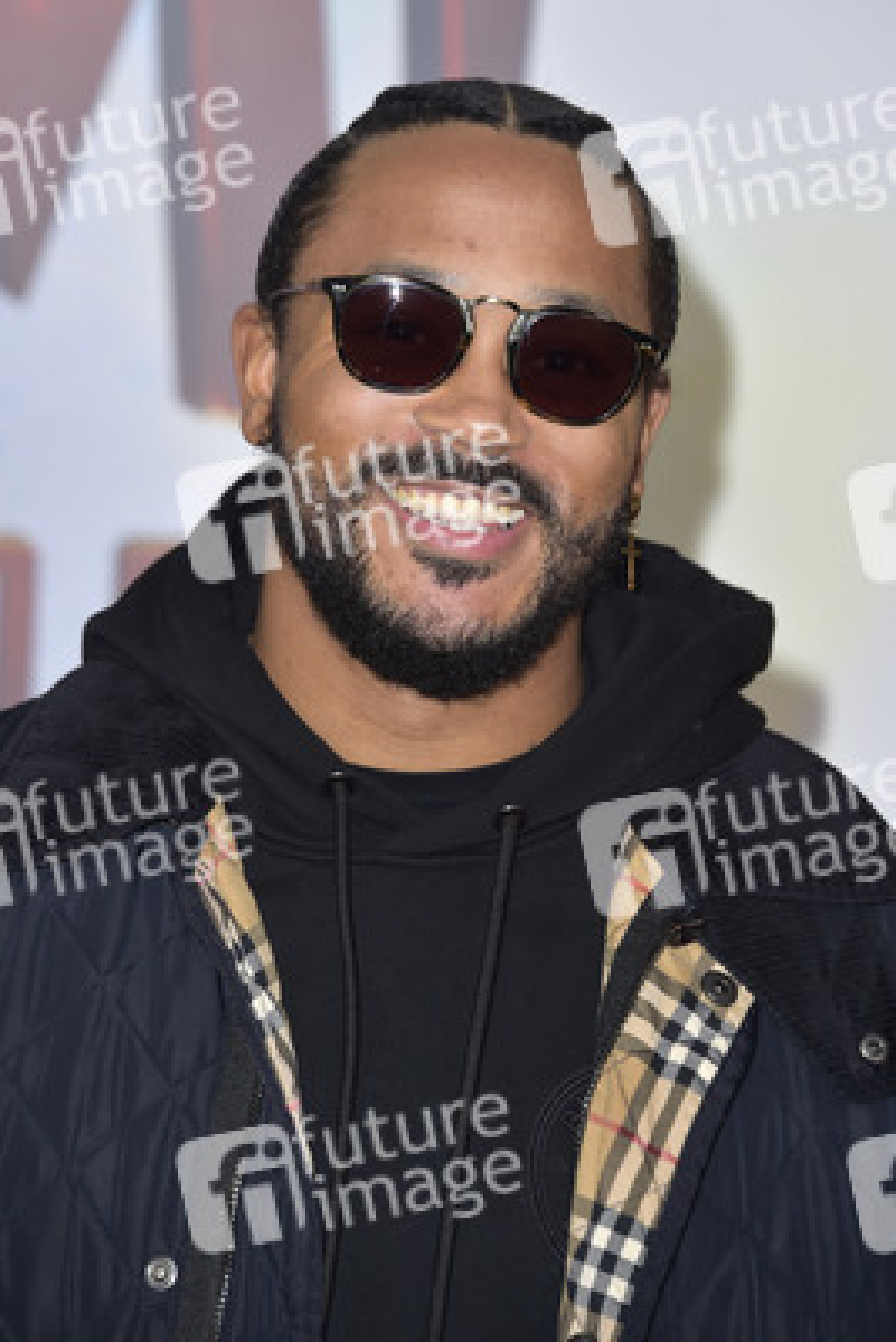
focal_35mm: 200
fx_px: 7460
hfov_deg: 6.9
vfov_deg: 10.3
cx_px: 448
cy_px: 671
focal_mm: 200
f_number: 6.3
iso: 400
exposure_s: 1/250
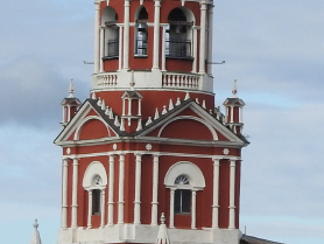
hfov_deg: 3.4
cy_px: 99
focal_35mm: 584
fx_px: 5471
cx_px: 462
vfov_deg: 2.6
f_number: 5
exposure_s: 1/640
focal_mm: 22.4
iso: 100
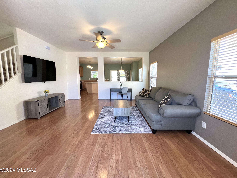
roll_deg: -0.5
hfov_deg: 106.2
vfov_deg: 89.9
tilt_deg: -6.4
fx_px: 89
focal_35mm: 13
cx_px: 118
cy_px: 89
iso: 160
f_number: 1.8
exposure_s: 1/120
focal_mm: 1.57
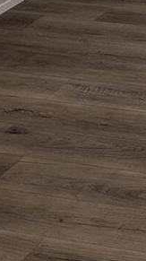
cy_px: -110
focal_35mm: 150
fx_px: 1036
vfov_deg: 13.6
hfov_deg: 7.8
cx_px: 276
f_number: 1.89
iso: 46
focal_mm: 5.43
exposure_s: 1/24
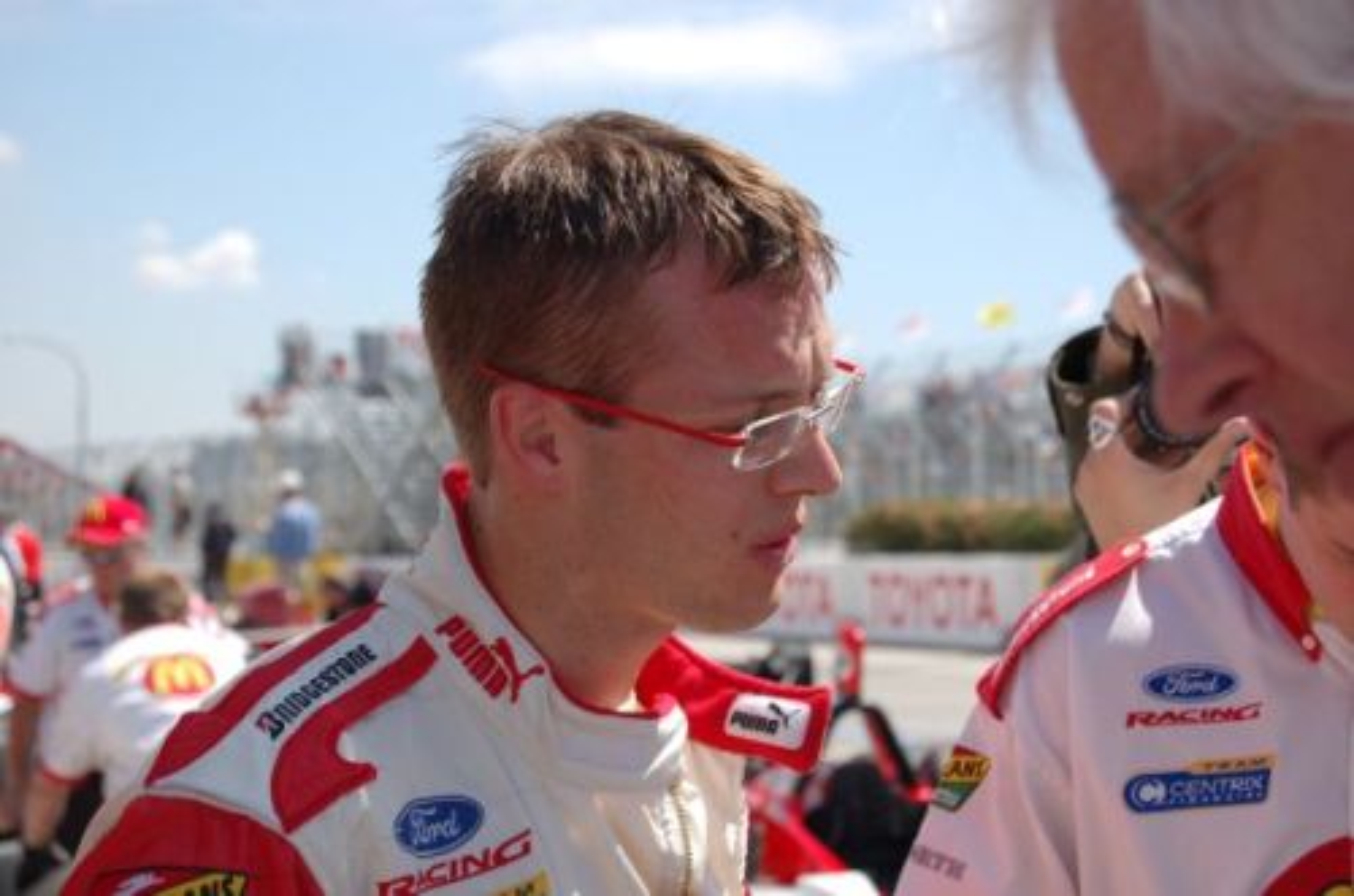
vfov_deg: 16.5
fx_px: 3096
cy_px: 448
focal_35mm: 82
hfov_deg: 24.7
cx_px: 677
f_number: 5.6
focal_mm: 55
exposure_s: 1/500
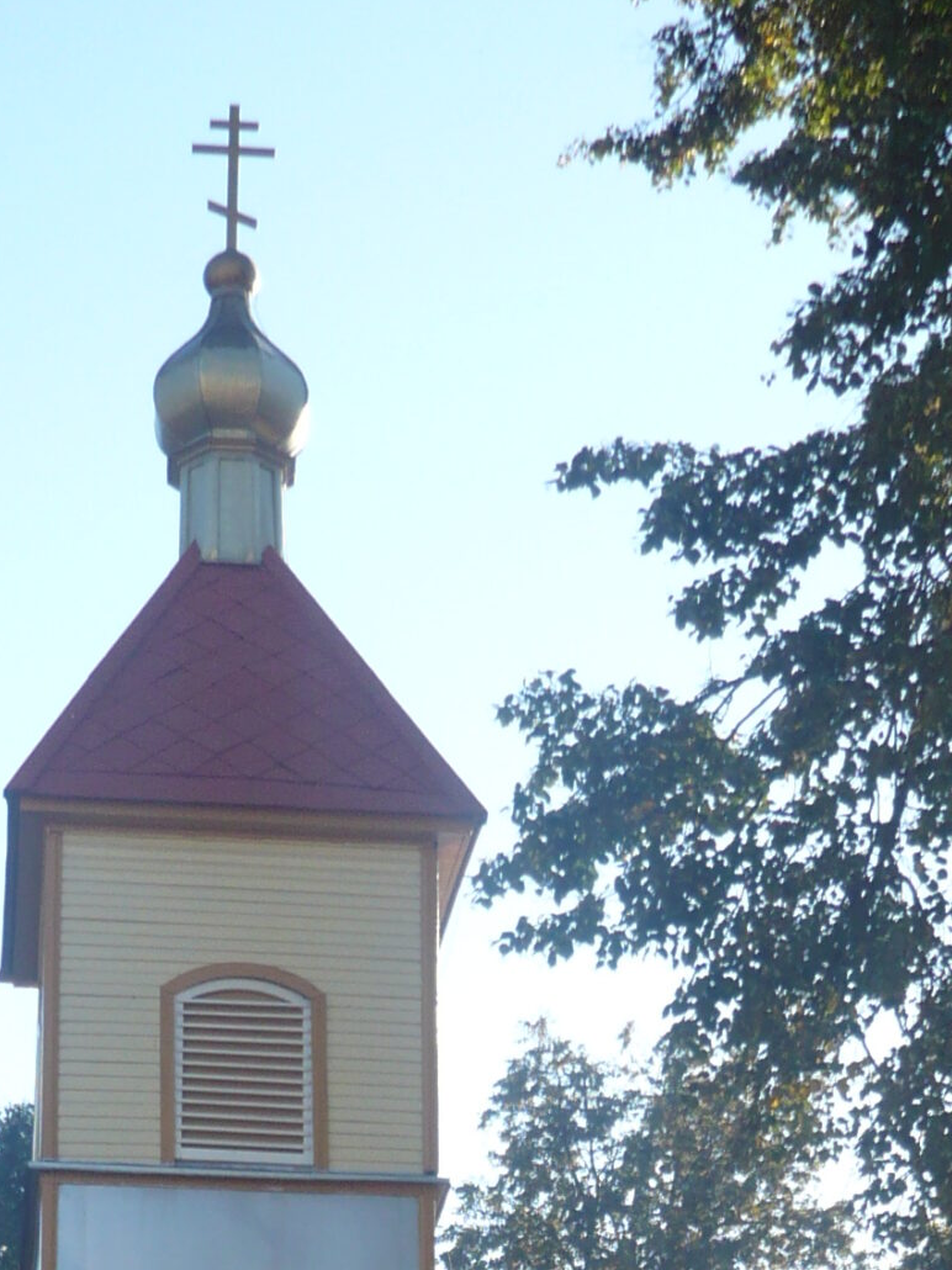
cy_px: 1507
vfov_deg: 21.0
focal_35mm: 87
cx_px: 488
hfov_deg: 17.0
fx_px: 3192
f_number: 2.8
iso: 100
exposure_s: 1/500
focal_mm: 5.8
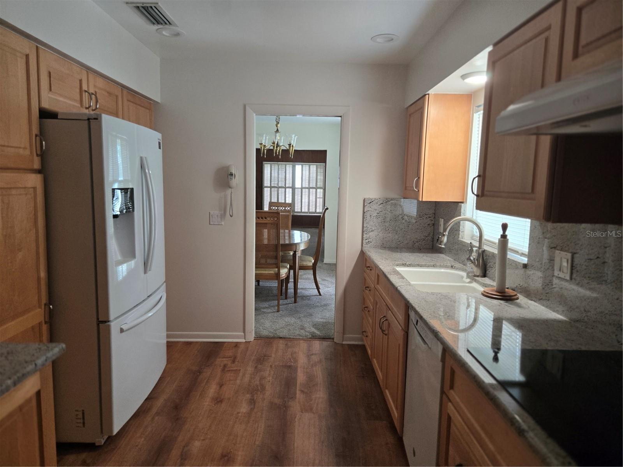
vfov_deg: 58.9
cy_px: 234
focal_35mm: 23
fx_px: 414
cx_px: 312
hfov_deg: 73.9
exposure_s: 1/120
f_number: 1.8
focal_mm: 5.4
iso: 250
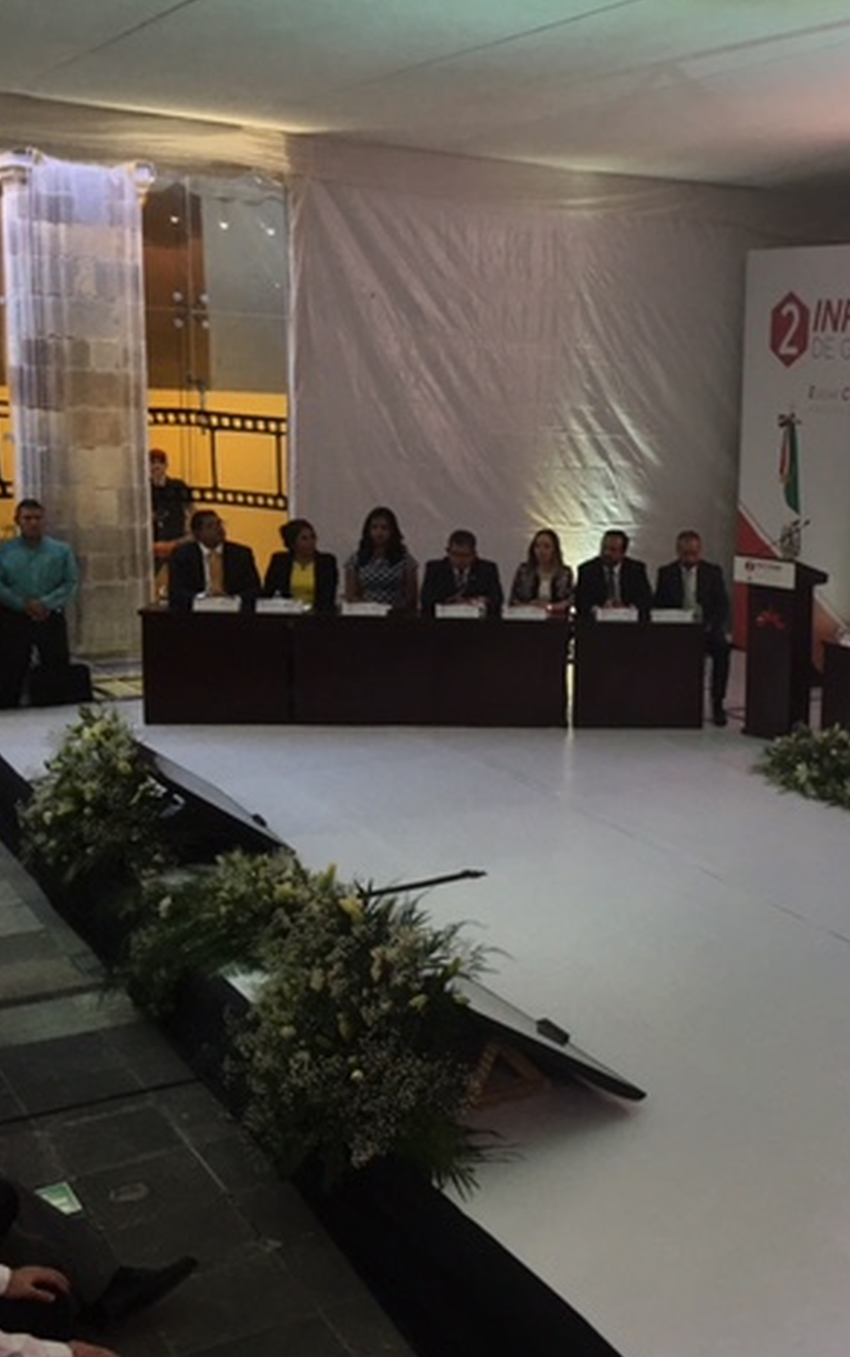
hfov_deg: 28.8
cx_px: 838
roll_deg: -3.3
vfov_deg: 47.2
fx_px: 1555
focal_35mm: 42
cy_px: 676
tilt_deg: -9.9
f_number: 2.2
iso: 40
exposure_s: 1/30
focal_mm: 4.15
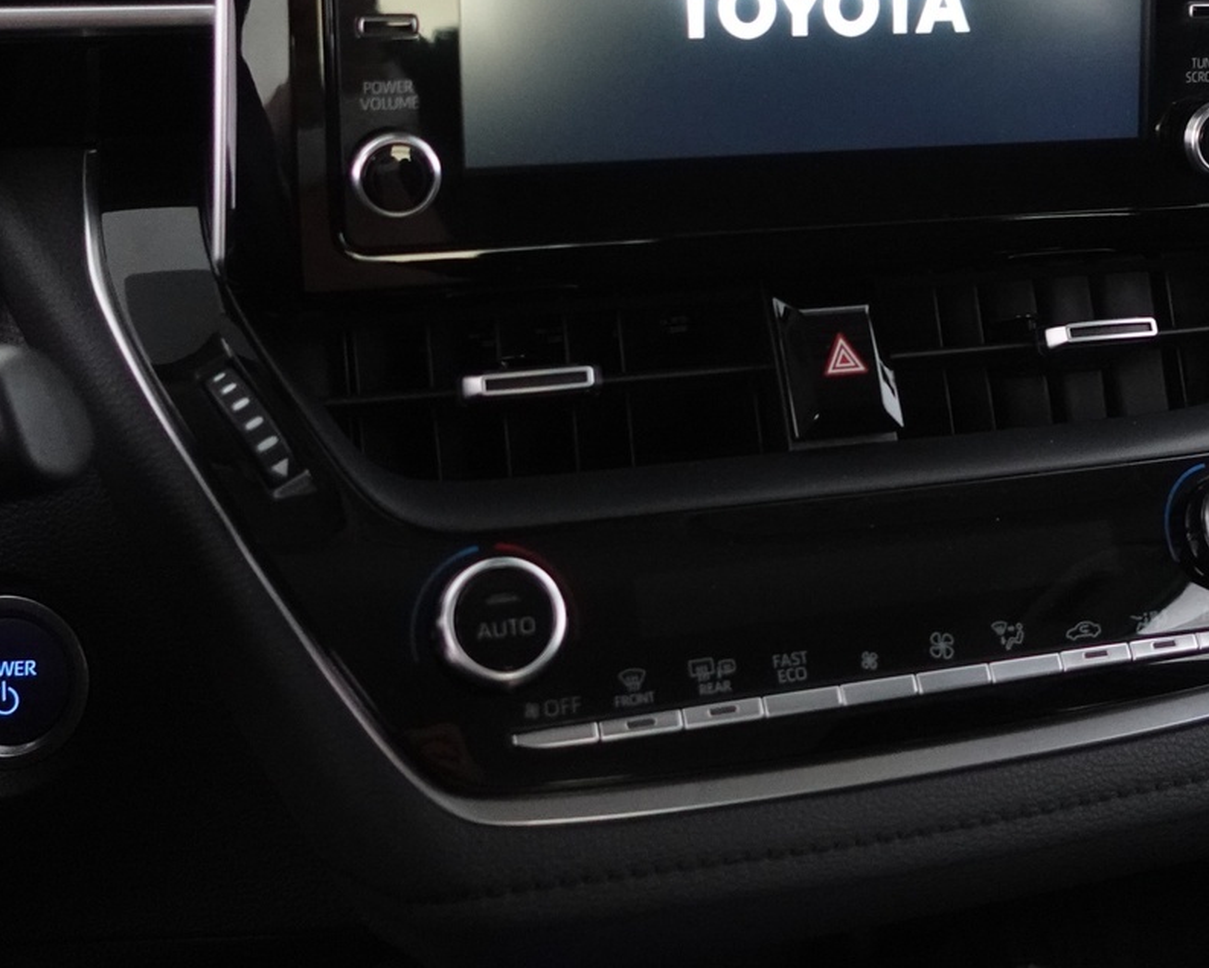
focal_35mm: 46
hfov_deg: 40.1
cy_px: 194
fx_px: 1647
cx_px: 736
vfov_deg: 31.9
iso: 1600
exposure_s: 1/60
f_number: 1.8
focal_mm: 9.4
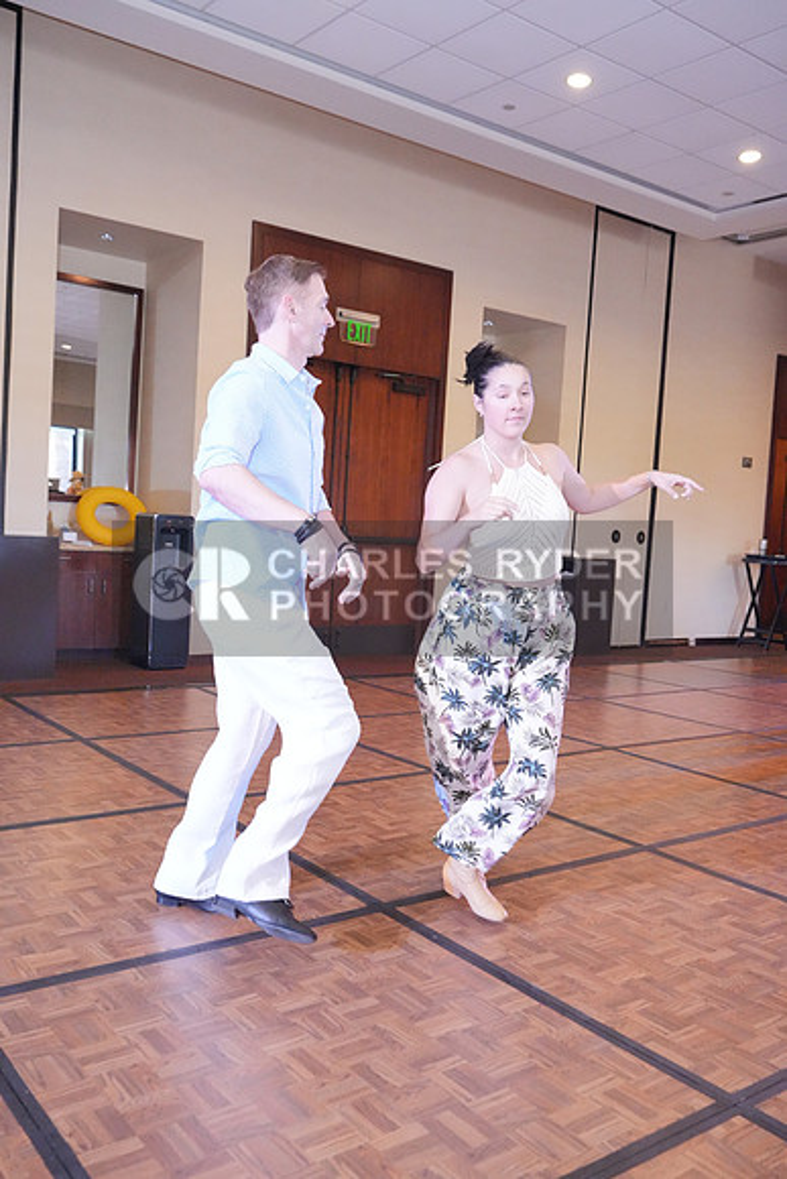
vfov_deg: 60.3
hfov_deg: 42.3
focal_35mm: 31
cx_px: 394
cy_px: 590
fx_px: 1016
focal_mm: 31
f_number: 4
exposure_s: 1/400
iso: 12800
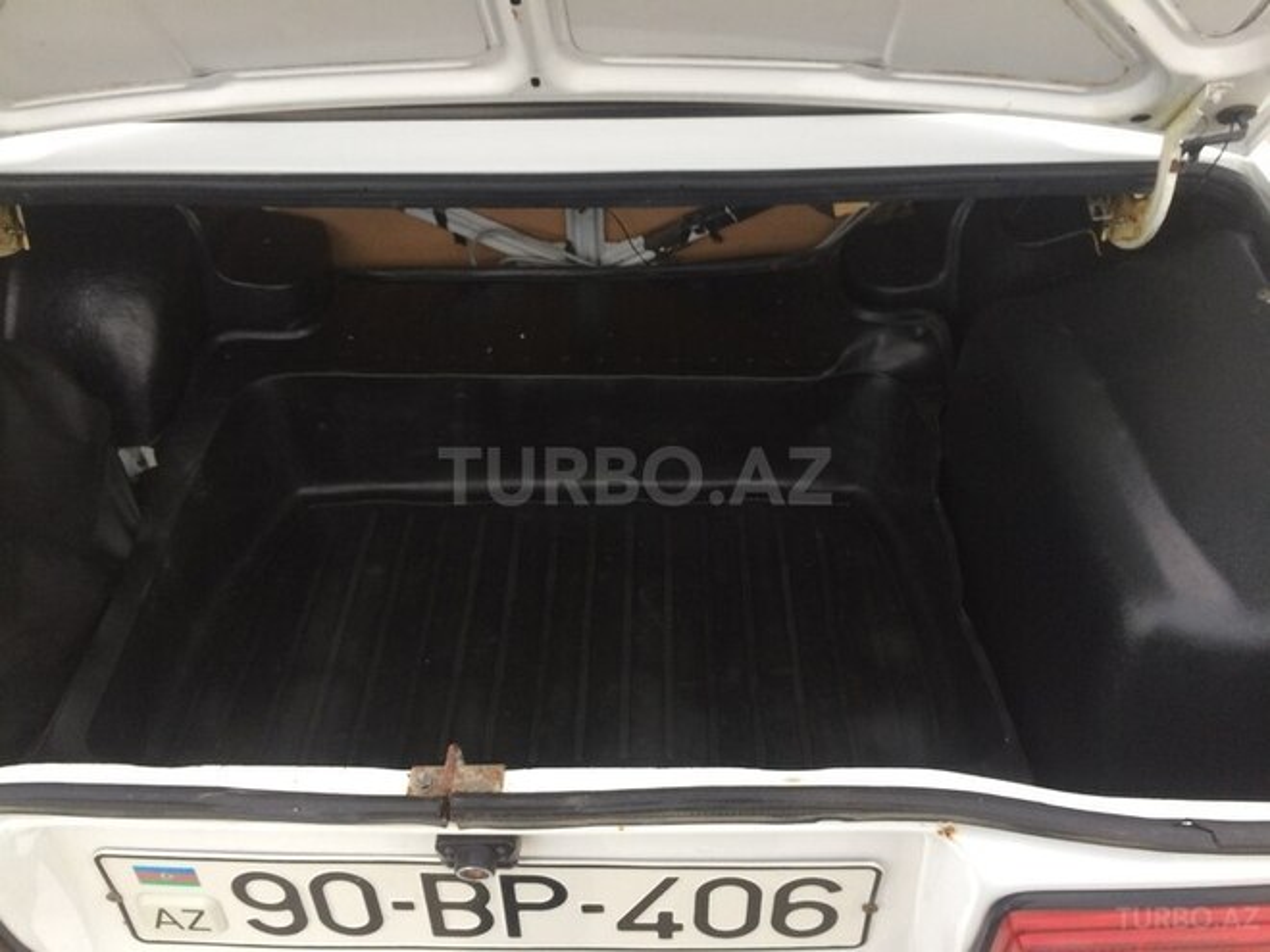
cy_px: 476
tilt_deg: -41.5
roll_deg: +2.8
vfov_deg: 48.2
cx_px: 635
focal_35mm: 29
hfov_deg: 61.7
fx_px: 1064
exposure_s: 1/33
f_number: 2.2
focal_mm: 4.15
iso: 50
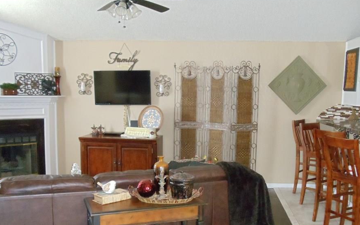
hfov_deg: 37.5
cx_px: 180
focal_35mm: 54
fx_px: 530
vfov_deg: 23.9
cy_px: 144
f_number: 3.5
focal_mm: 6
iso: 800
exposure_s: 1/30
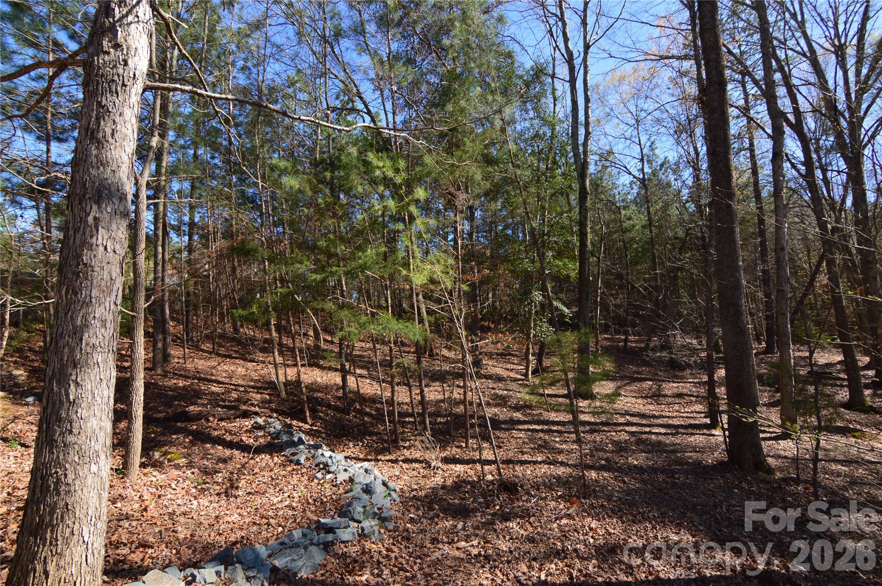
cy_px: 293
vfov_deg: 71.9
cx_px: 441
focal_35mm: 16
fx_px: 404
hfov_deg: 95.0
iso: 400
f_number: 10
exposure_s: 1/160
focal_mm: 11
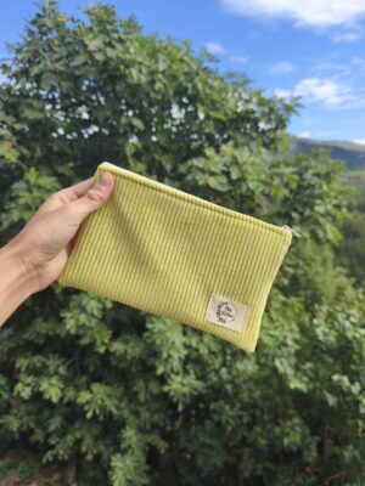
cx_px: 182
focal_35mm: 23
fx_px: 323
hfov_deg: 58.9
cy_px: 243
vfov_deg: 73.9
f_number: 1.65
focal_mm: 6.18
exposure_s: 1/561
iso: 50
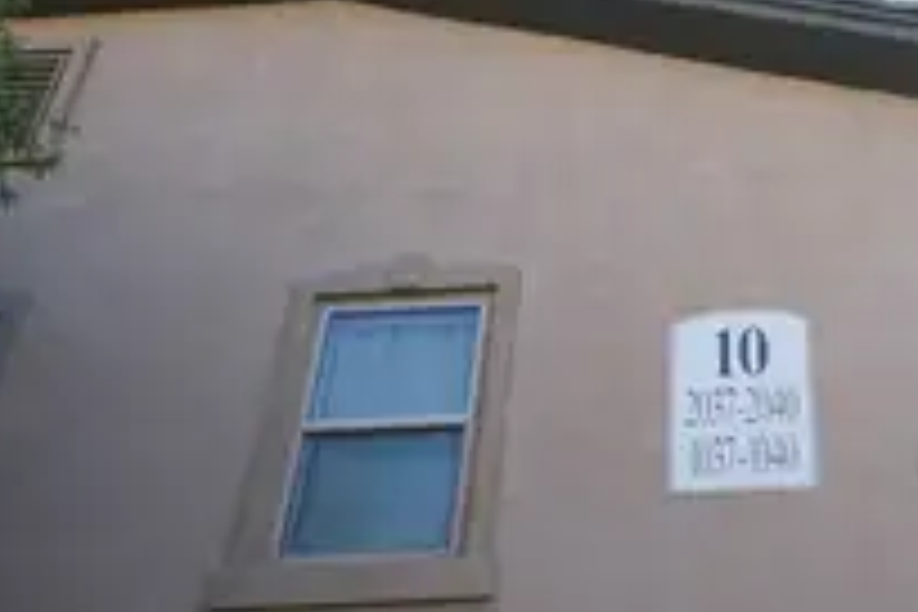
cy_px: 403
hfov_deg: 40.2
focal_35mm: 47
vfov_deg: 28.5
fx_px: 1198
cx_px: 734
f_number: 6.3
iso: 125
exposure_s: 1/125
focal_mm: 24
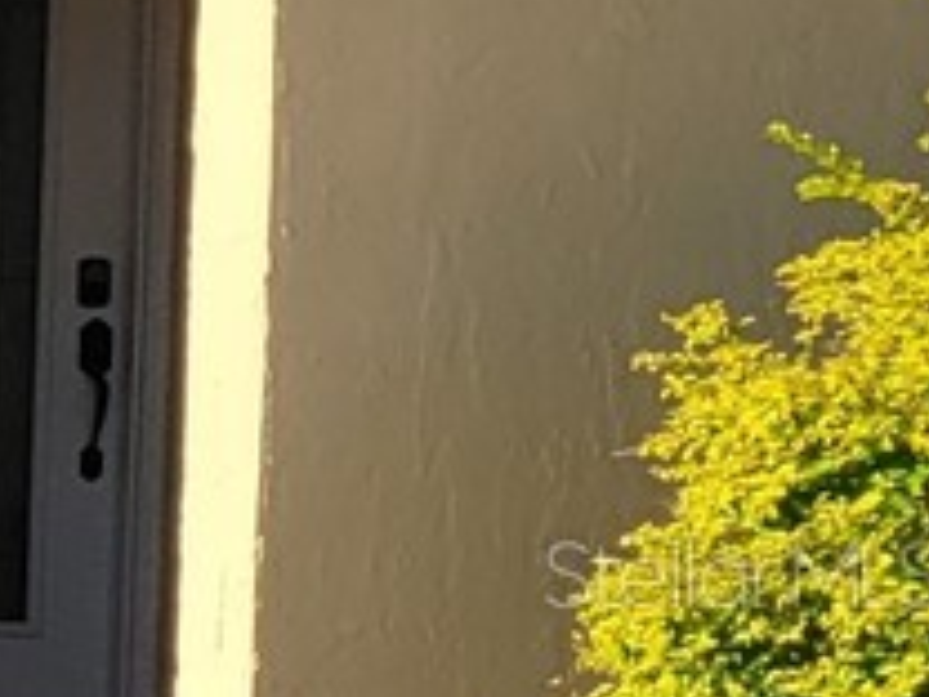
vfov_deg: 7.4
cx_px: -2608
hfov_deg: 7.5
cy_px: 572
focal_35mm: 200
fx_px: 5367
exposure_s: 1/1139
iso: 40
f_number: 1.8
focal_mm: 5.4
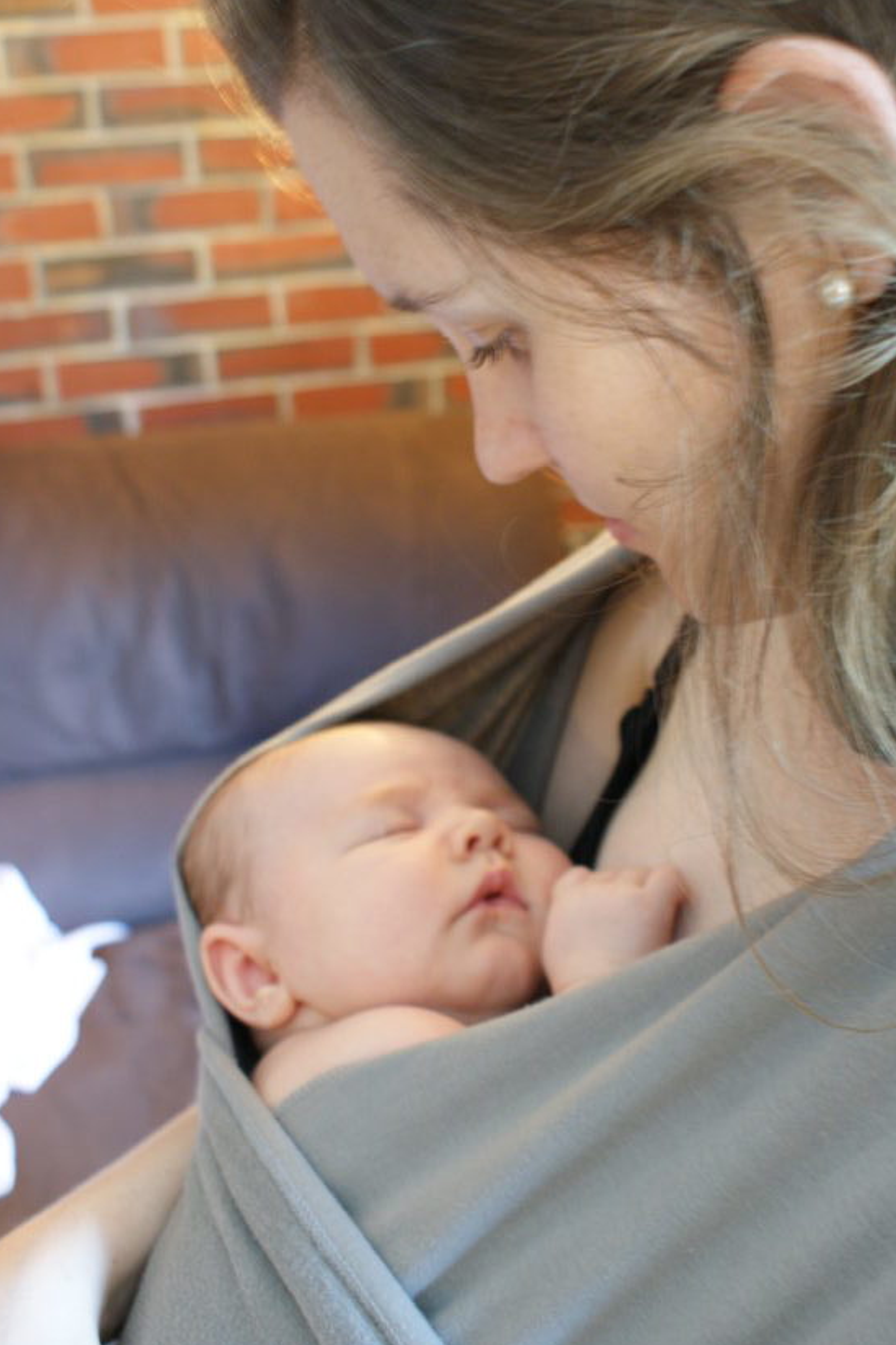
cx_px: 538
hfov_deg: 32.5
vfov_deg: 47.2
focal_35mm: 41
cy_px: 558
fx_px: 1531
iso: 400
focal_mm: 22
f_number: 4
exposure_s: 1/5
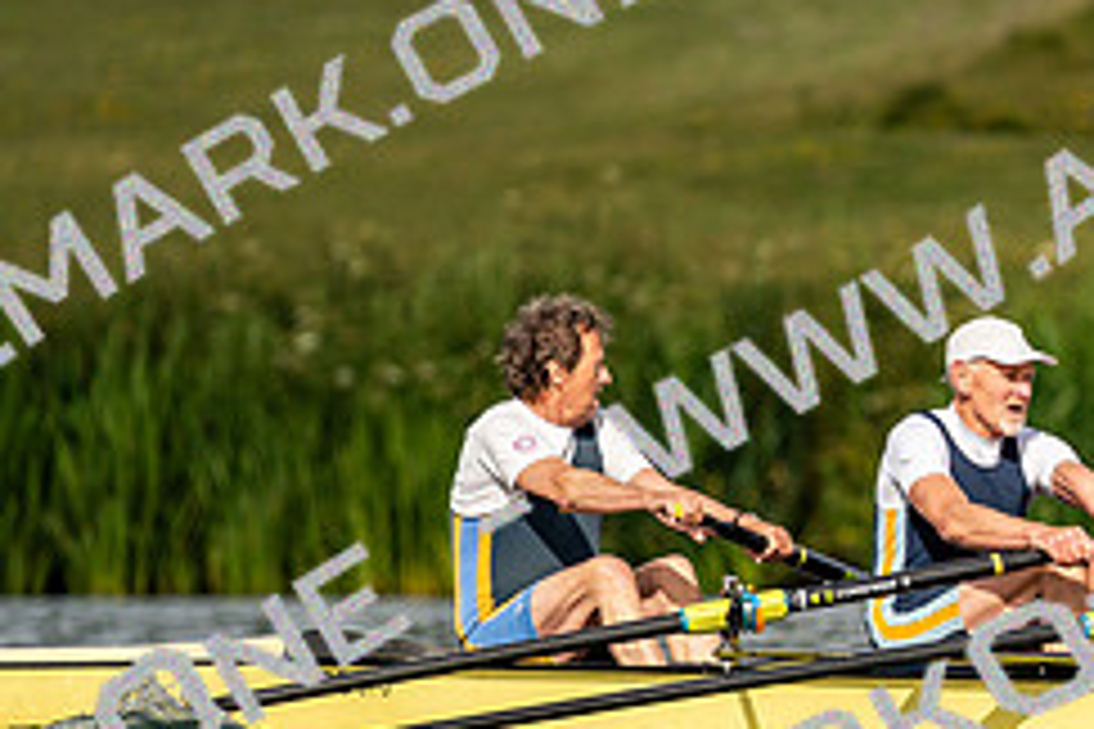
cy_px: 493
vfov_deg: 1.0
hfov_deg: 1.4
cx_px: 1162
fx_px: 43574
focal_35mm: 1434
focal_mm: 600
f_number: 6.3
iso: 200
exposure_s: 1/2000
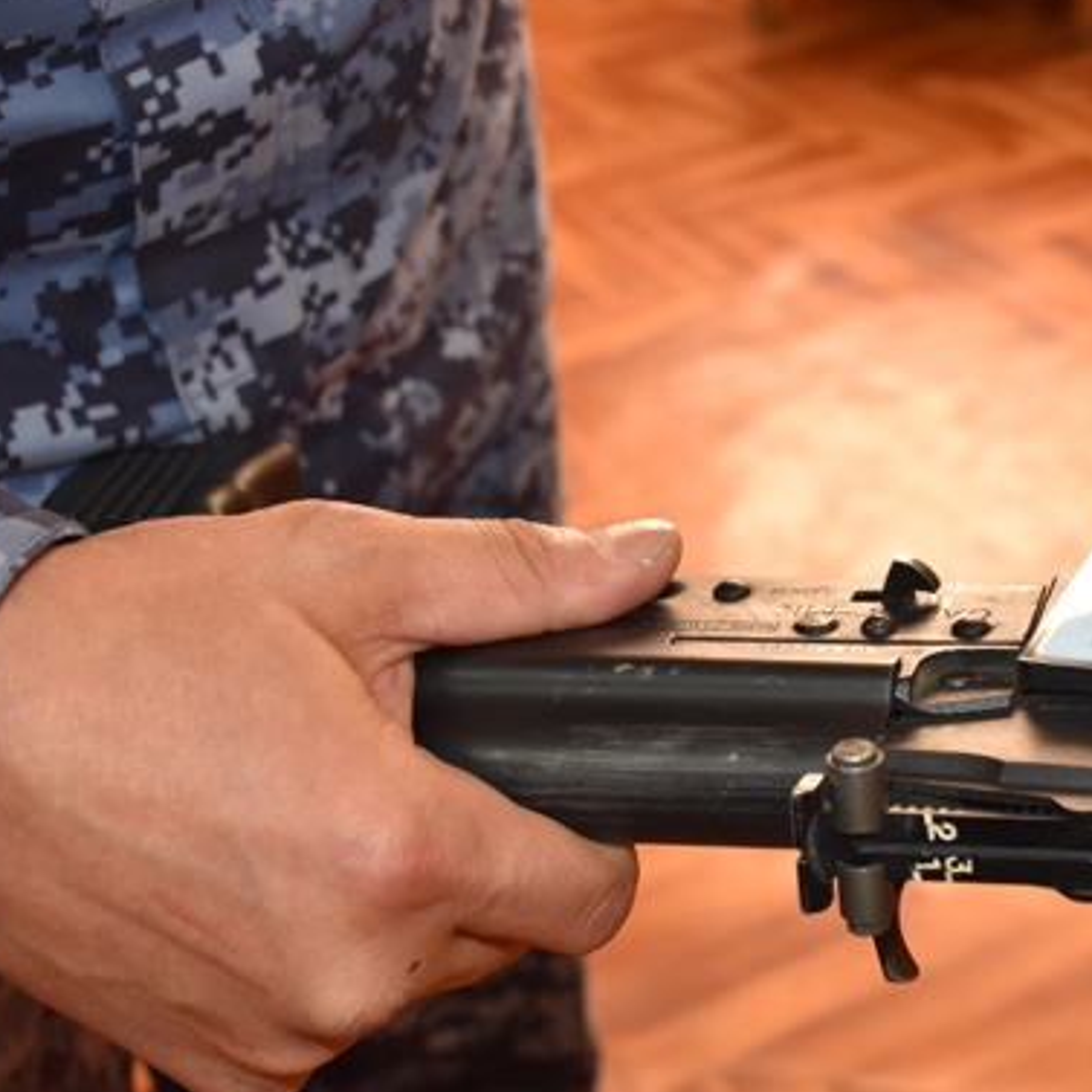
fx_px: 2356
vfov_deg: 26.1
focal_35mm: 66
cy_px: 565
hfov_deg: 25.8
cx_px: 817
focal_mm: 26
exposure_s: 1/100
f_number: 5
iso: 800
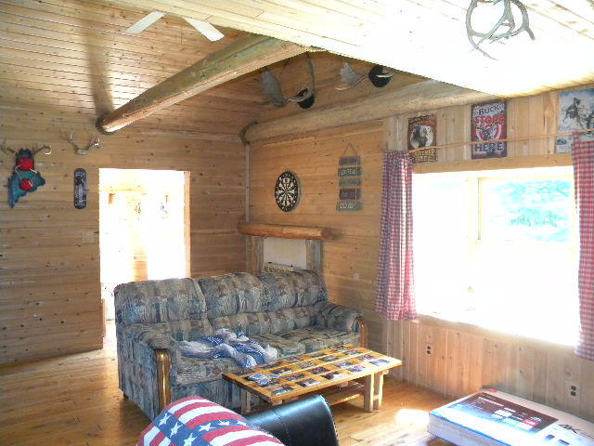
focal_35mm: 28
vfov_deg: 49.7
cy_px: 223
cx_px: 297
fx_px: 480
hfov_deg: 63.4
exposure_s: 1/27.7
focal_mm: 5
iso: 400
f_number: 3.5
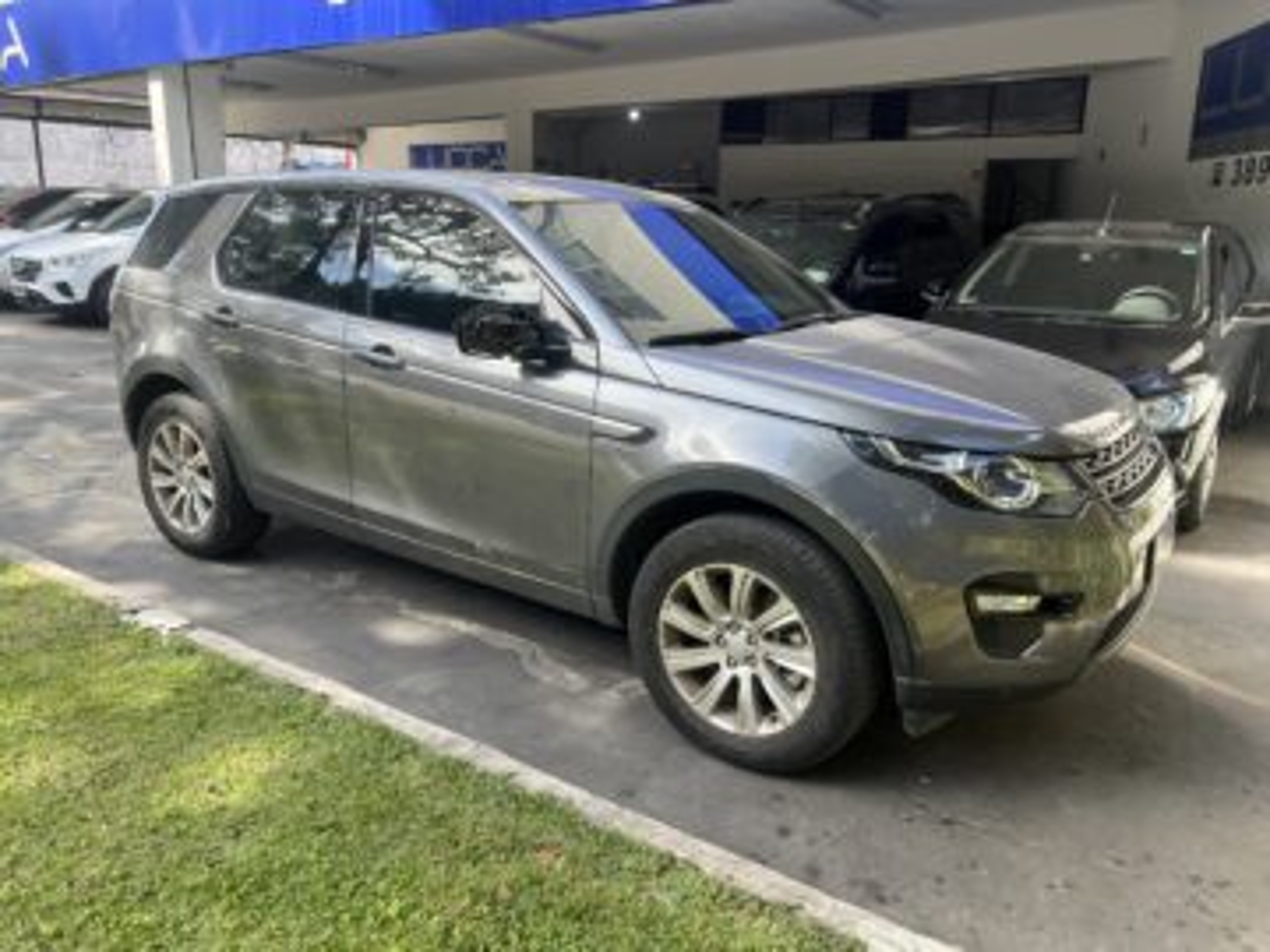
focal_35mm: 26
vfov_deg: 53.1
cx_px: 635
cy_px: 476
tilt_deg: -15.5
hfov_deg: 67.3
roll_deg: -1.4
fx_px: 954
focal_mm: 5.7
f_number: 1.5
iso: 50
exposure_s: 1/379
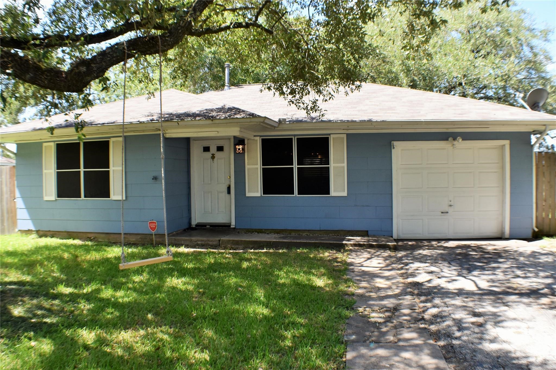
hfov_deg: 59.5
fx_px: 486
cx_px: 278
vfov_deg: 41.7
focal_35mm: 32
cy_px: 185
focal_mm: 21
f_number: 8
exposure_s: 1/250
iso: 320
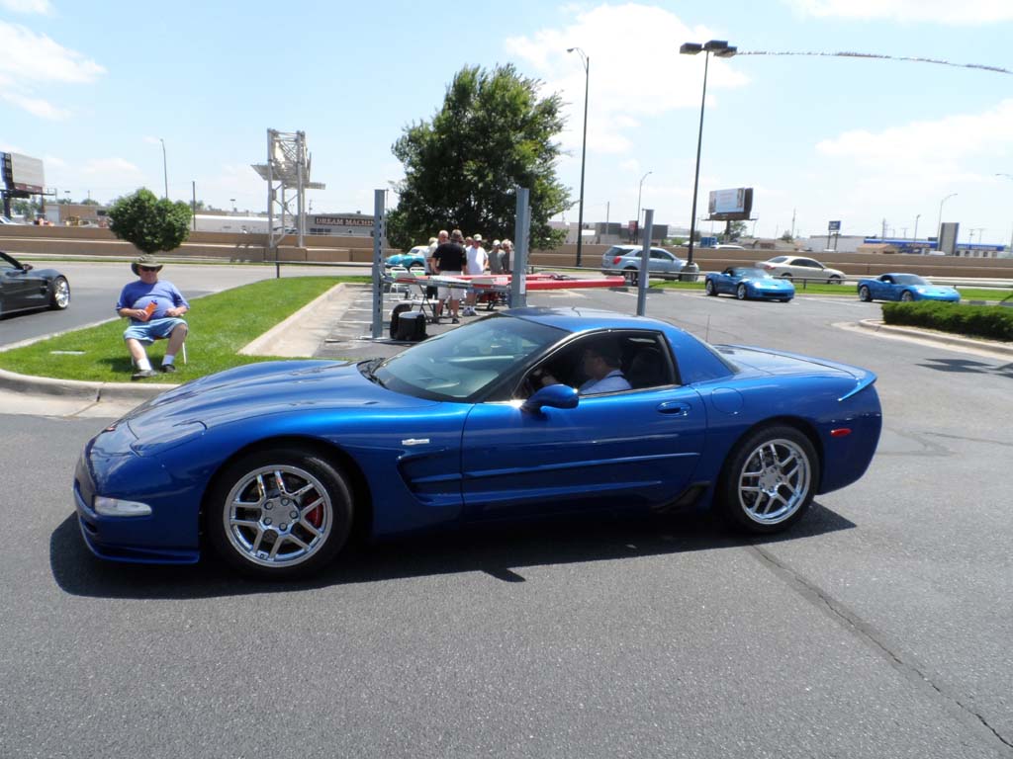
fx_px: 702
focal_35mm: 24
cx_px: 506
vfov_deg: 56.8
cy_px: 380
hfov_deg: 71.6
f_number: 4.5
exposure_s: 1/500
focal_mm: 4
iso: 80
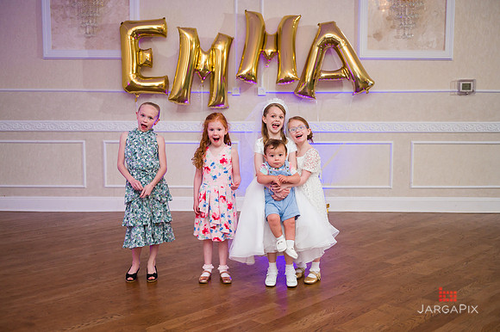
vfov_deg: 35.0
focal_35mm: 38
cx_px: 250
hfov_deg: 50.7
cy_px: 166
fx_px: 527
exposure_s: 1/200
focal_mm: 38
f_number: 3.2
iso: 800
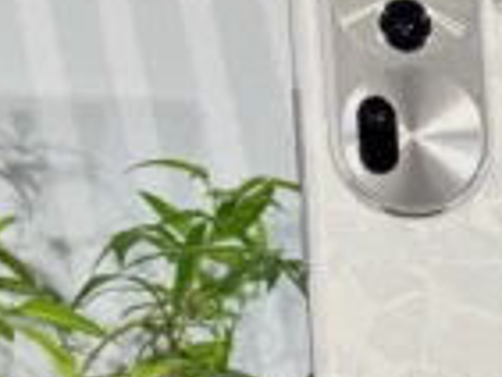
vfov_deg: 10.9
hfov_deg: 14.0
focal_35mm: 136
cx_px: 612
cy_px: 338
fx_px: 1974
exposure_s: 1/60
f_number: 1.78
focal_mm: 6.86
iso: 50
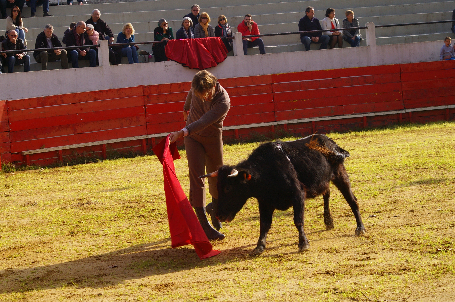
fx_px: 1326
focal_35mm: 105
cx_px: 228
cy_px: 151
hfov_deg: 19.5
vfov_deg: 13.0
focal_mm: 70
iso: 400
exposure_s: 1/350
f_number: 9.5
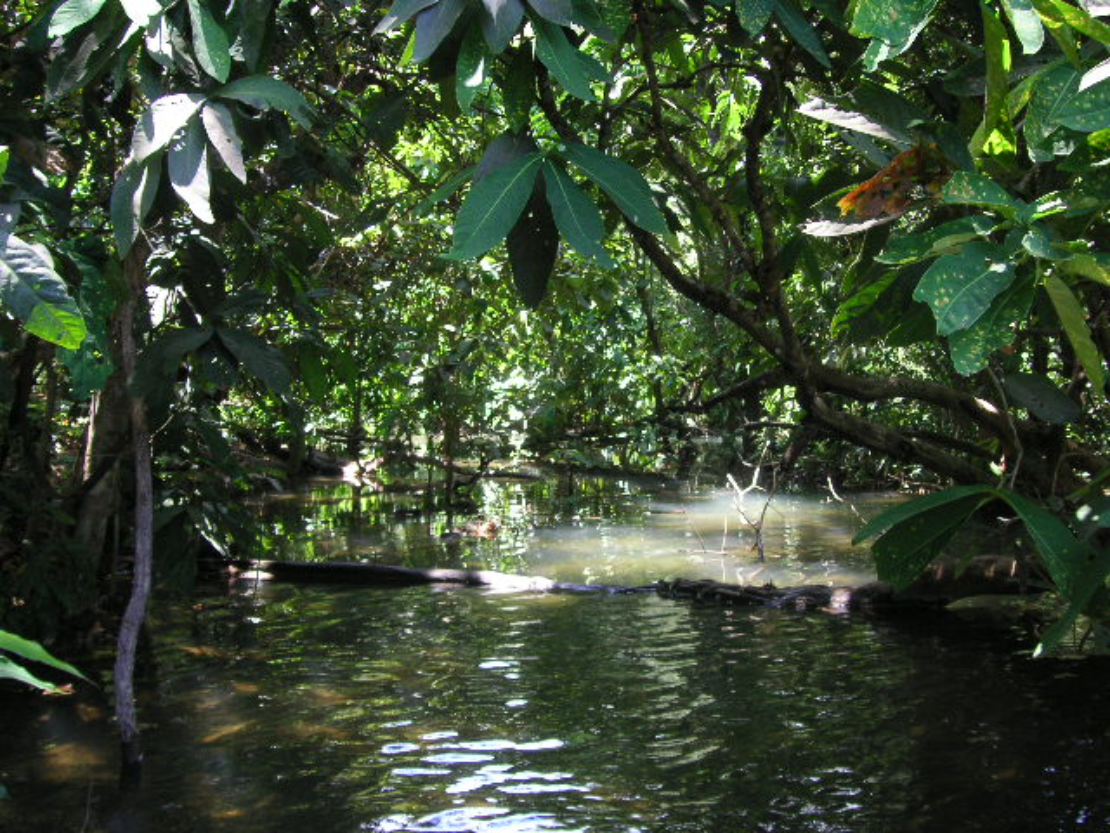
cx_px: 555
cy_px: 416
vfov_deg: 38.7
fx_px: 1186
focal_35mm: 37
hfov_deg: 50.1
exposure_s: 1/45
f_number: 2.8
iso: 50
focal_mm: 6.1
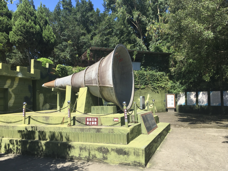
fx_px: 191
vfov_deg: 48.2
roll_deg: +0.9
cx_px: 114
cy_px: 86
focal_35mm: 29
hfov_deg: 61.7
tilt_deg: +4.8
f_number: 2.2
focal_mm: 4.15
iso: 25
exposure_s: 1/999
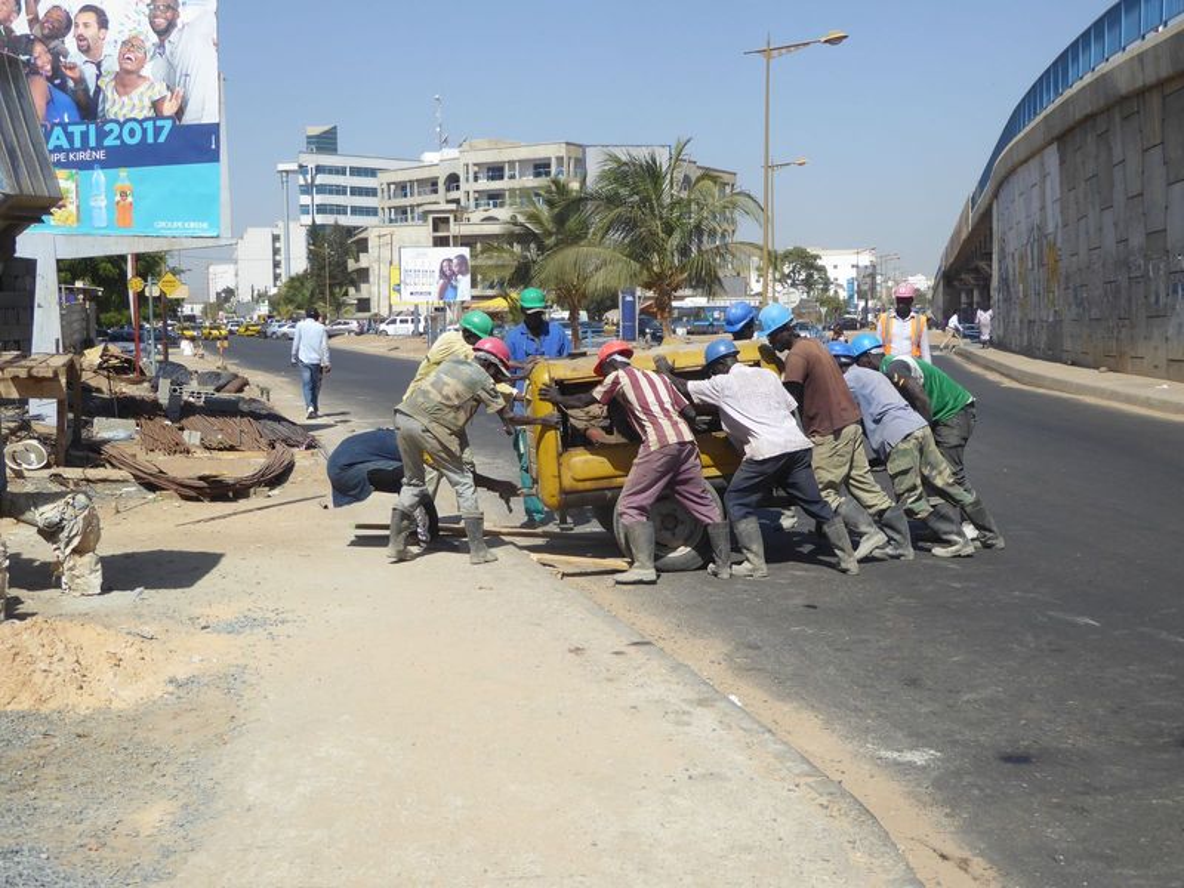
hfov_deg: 38.9
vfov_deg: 29.7
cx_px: 592
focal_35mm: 49
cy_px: 444
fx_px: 1676
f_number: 4
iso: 80
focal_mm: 8.4
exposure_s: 1/640
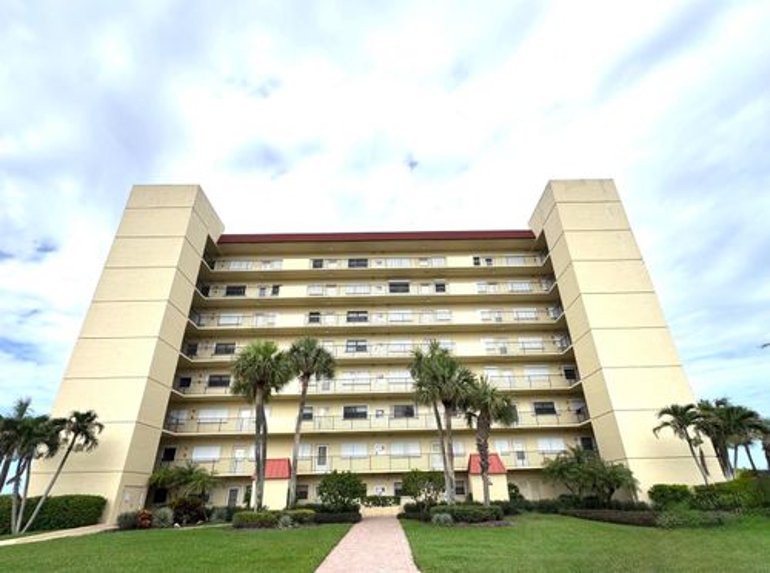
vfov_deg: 85.4
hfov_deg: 102.2
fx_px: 311
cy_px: 286
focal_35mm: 14
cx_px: 385
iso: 50
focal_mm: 2.22
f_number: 2.2
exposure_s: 1/2146
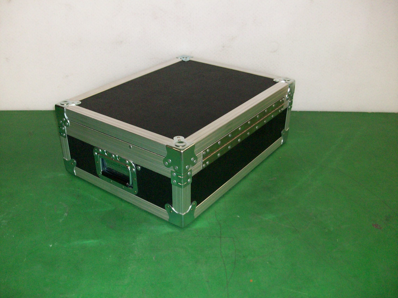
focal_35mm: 34
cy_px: 149
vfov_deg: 41.8
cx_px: 199
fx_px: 391
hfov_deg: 54.0
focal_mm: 5.7
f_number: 2.8
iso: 160
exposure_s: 1/42.4
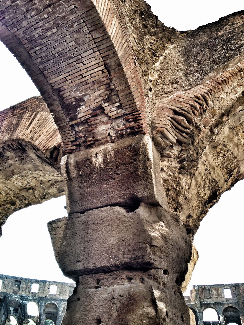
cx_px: 122
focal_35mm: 35
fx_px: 329
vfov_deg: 52.6
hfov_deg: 40.7
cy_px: 162
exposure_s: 1/120
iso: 64
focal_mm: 4.28
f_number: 2.4
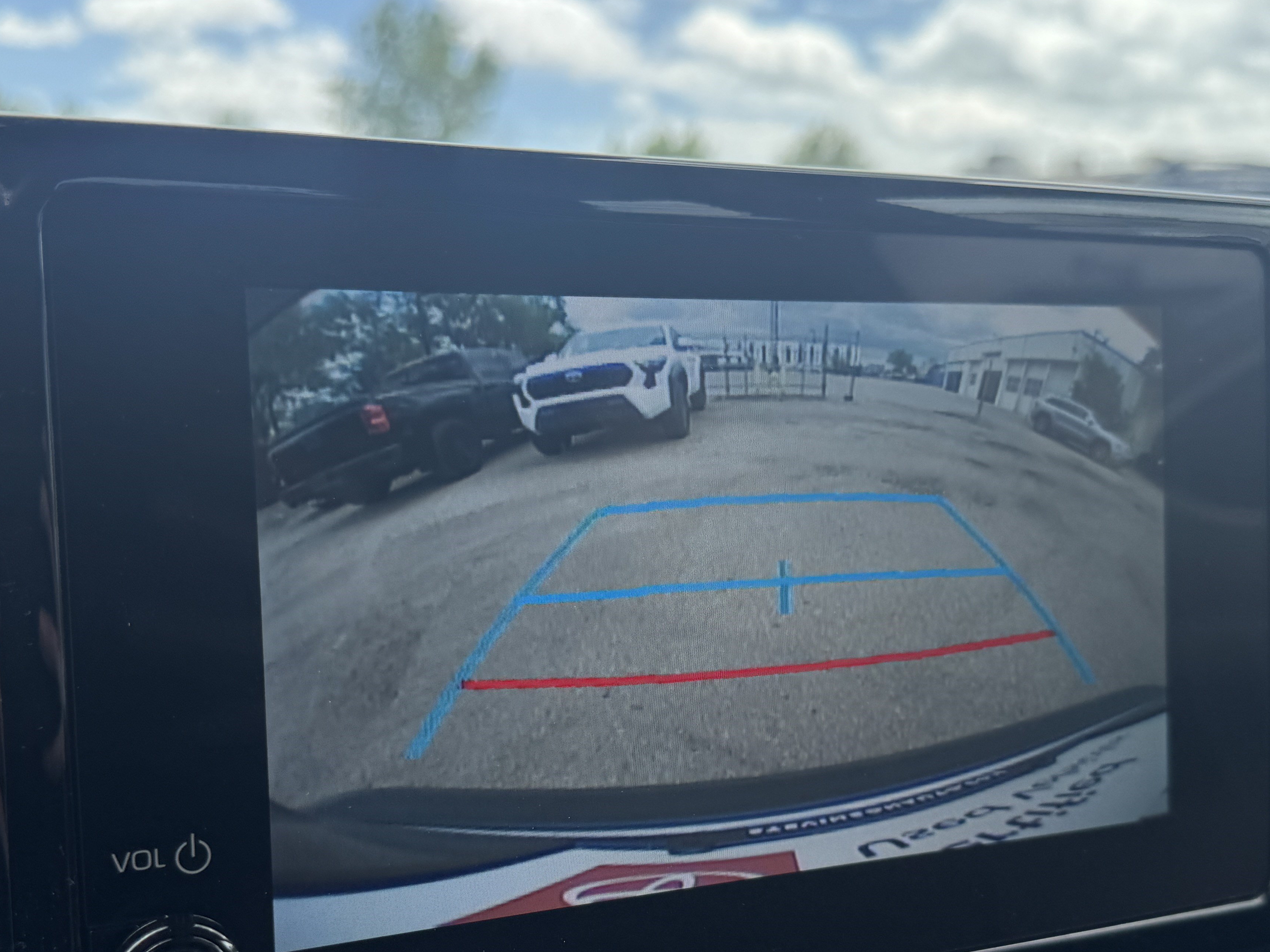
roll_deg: -1.3
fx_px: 1467
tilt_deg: -12.6
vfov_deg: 35.8
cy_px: 575
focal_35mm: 40
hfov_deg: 46.8
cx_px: 610
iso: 80
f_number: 1.78
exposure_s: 1/842
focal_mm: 6.76
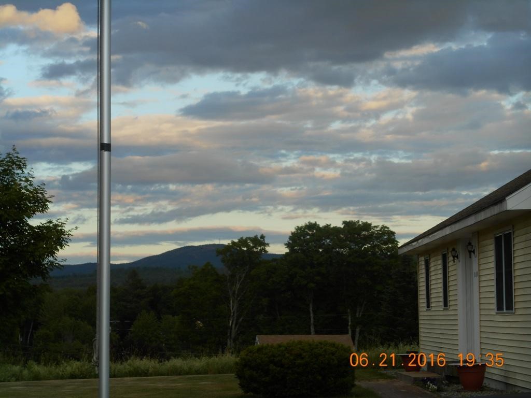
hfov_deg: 21.3
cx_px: 266
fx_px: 1411
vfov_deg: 16.1
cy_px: 199
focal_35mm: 92
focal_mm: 16.4
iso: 80
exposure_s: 1/125
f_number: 4.9
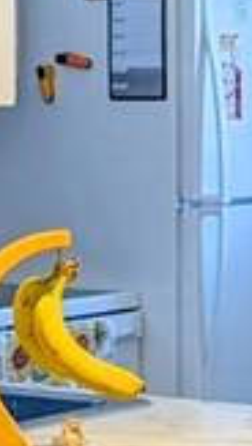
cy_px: 424
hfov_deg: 6.3
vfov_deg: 11.1
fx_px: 2287
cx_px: 248
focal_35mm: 193
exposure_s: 1/23.8
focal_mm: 6.9
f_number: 1.68
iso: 35
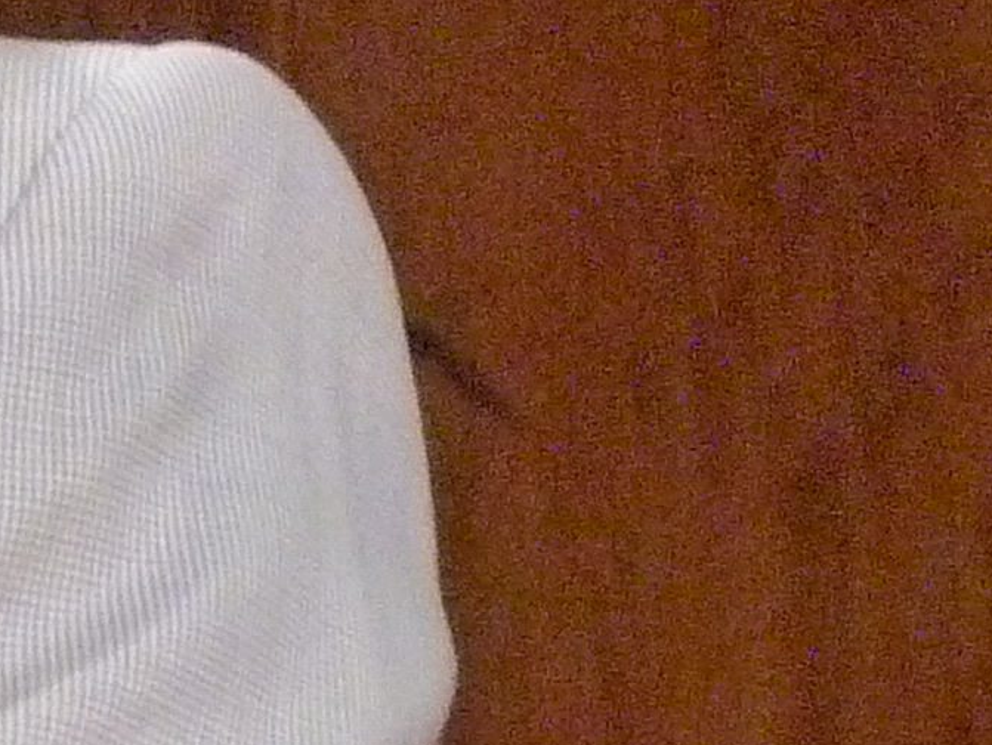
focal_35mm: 1705
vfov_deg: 0.9
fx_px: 48887
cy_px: 145
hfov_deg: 1.2
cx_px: -1073
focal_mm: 47.7
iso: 800
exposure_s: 1/30
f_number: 4
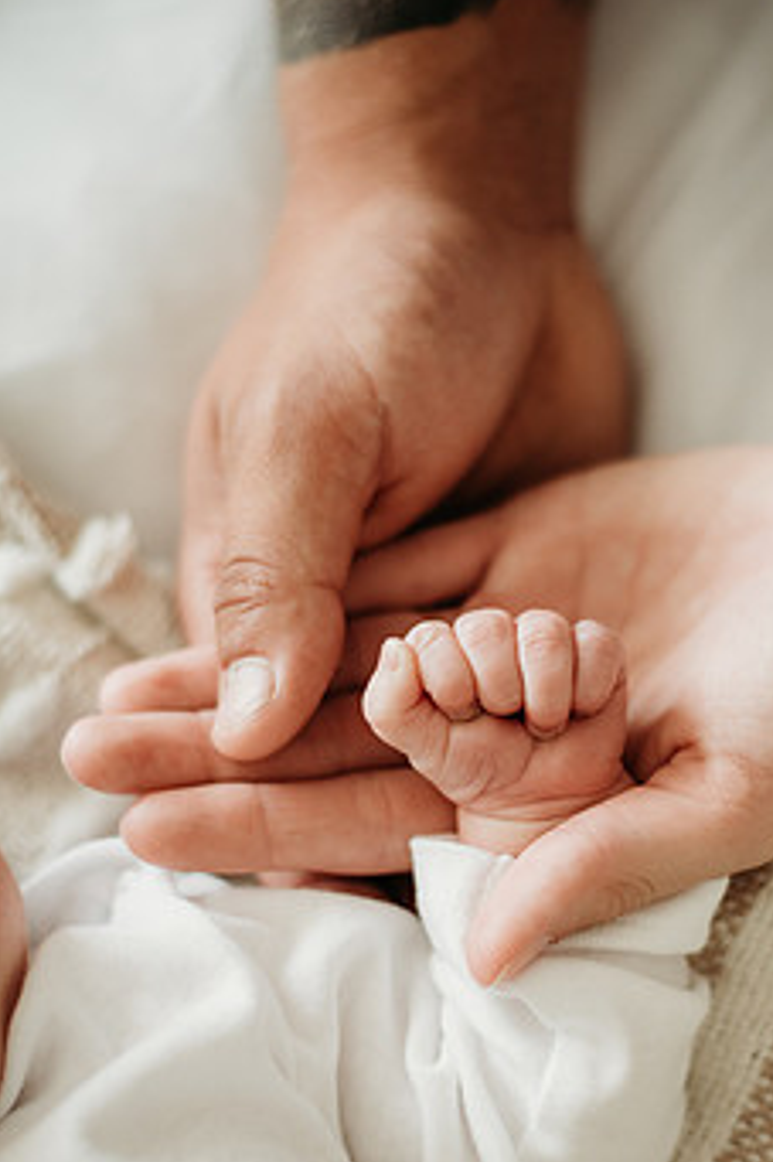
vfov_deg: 30.4
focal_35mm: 66
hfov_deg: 20.5
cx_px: 507
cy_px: 702
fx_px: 2128
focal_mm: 50
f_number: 2
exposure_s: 1/250
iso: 800
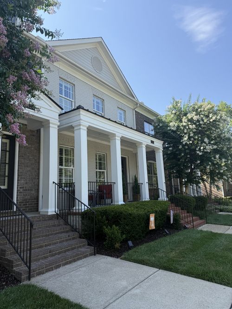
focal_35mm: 24
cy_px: 154
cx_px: 116
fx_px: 215
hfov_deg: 56.8
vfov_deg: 71.6
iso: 100
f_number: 1.78
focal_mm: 6.76
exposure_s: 1/1949
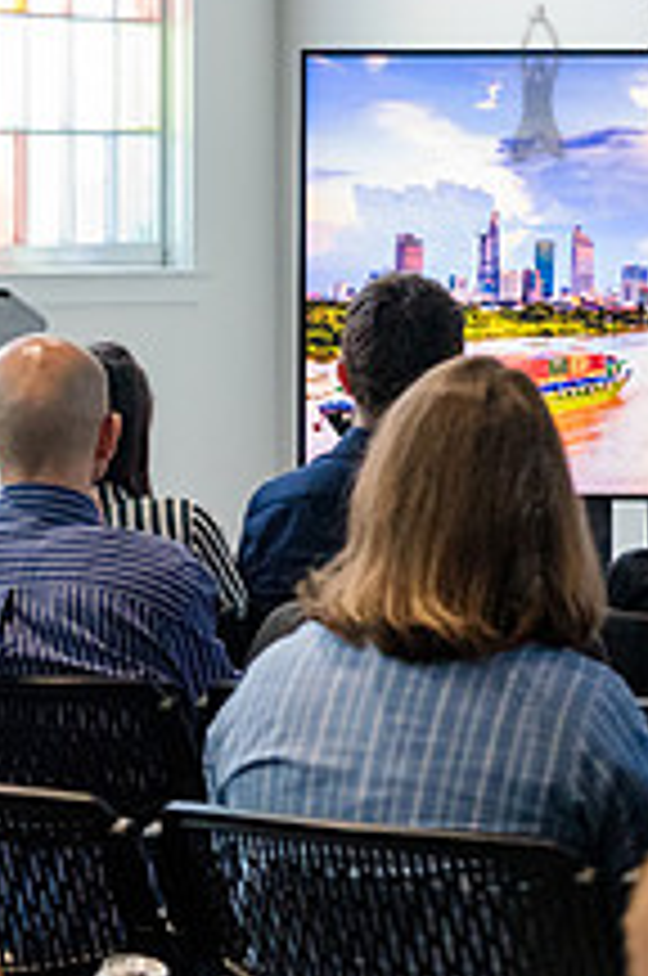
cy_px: 299
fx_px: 4063
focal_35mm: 150
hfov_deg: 9.0
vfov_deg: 13.7
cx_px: -45
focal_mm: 56
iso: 4000
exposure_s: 1/320
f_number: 4
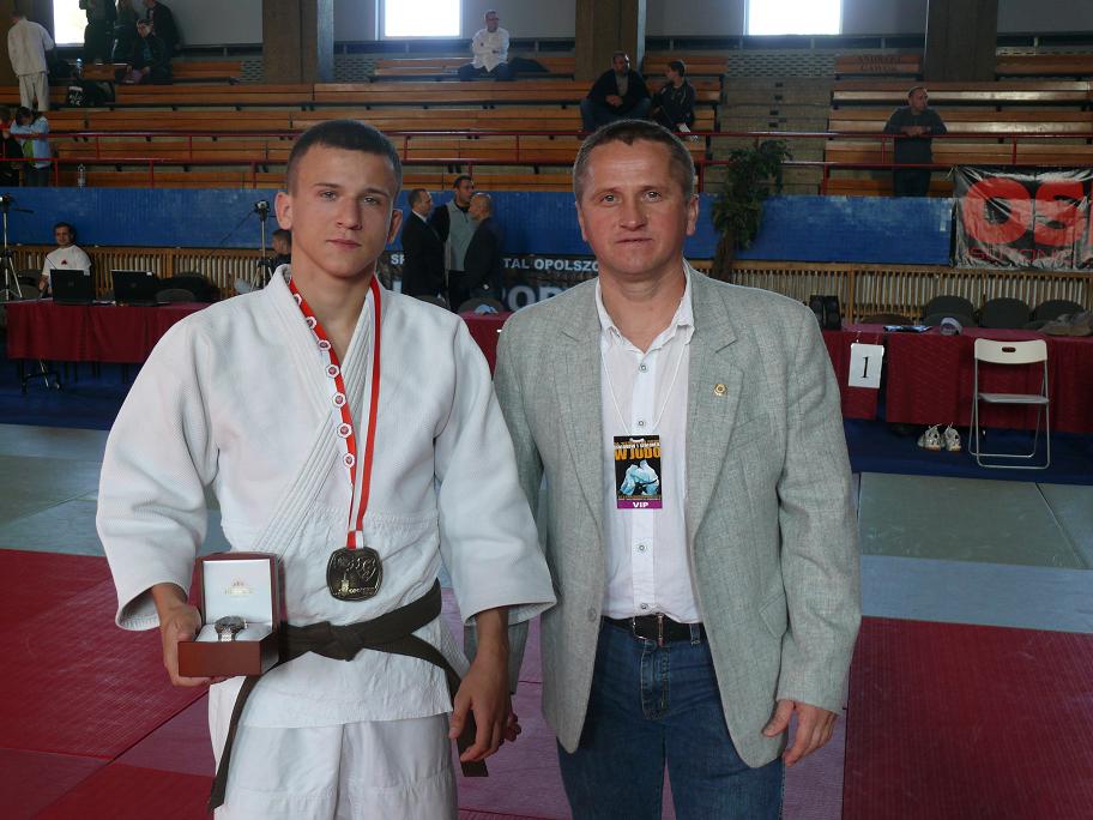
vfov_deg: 32.9
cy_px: 410
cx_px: 546
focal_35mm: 44
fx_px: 1389
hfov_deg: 42.9
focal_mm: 9.2
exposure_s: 1/30
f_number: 3.2
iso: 100
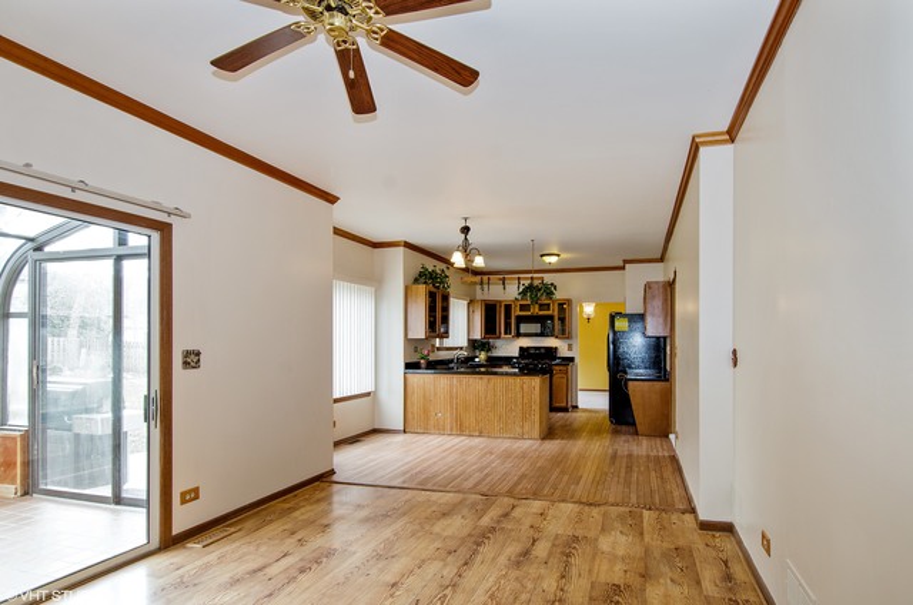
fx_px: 418
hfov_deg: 95.1
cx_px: 456
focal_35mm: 16
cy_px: 302
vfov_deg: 71.8
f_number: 8
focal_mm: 11
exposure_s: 1/8
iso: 200
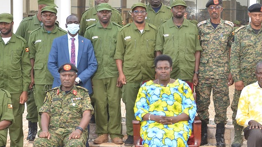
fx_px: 674
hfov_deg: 21.9
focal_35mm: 97
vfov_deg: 12.5
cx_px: 168
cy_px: 61
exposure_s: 1/160
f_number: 4.2
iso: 200
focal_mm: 34
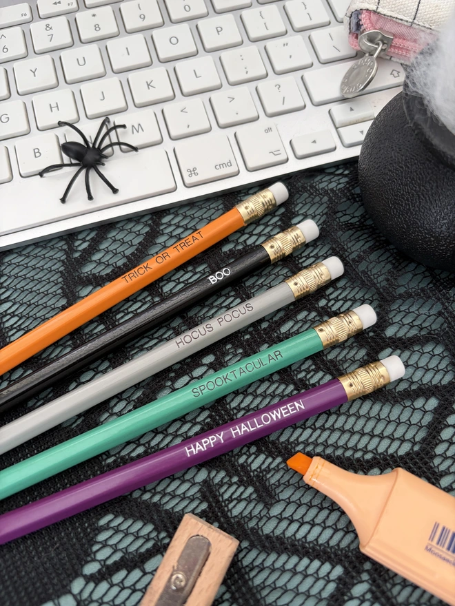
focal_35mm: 26
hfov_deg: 53.1
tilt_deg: -66.1
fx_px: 456
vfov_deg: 67.3
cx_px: 228
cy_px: 303
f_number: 1.6
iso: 125
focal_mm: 5.96
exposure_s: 1/121
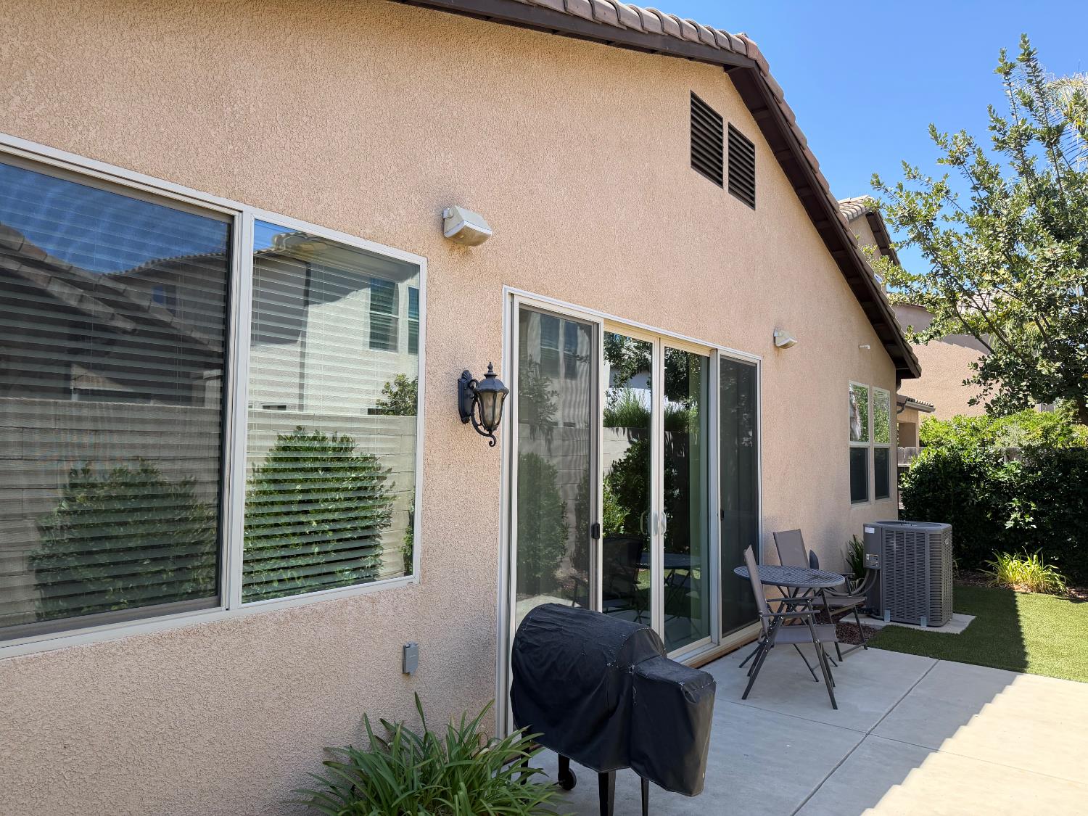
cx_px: 544
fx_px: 754
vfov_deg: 56.8
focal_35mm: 24
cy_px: 408
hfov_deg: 71.6
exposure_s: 1/1522
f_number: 1.78
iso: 100
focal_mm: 6.76
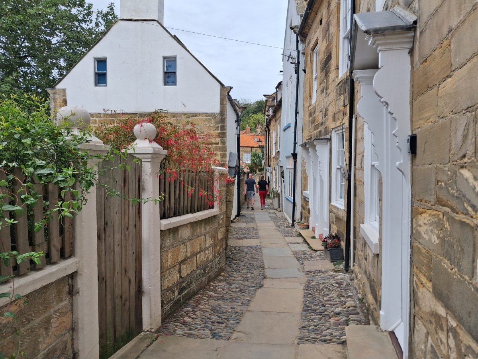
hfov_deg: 65.3
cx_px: 239
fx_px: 373
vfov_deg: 51.4
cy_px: 180
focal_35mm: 27
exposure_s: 1/335
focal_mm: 4
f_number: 1.8
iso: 25
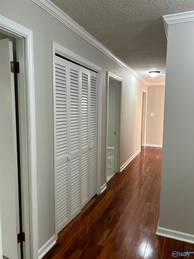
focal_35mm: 26
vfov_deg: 67.3
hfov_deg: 53.1
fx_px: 194
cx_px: 97
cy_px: 130
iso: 80
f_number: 1.5
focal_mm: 5.7
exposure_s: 1/60
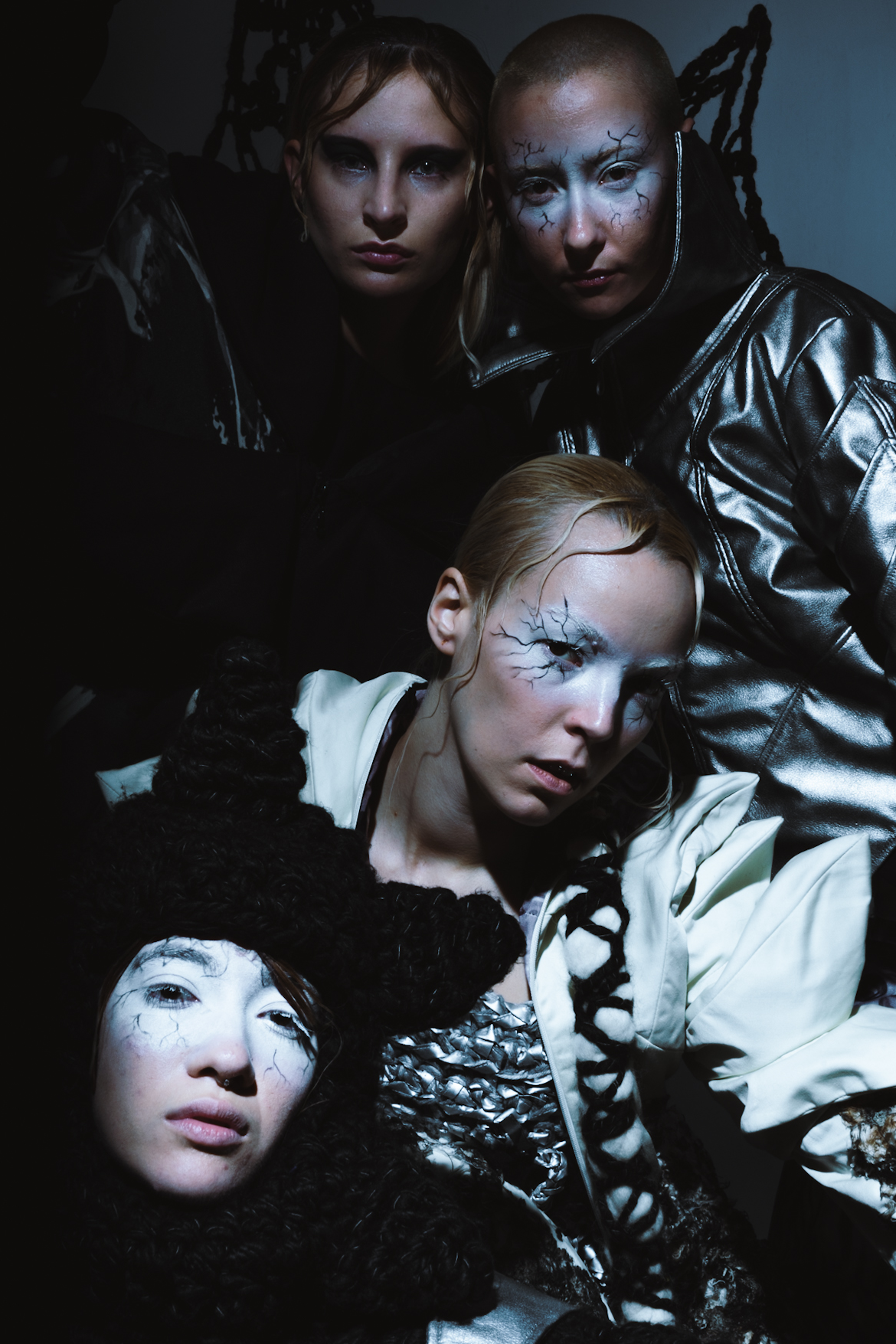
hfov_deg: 27.5
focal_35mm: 49
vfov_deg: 40.3
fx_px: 1829
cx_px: 419
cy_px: 728
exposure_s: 1/125
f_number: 22
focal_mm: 42
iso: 100
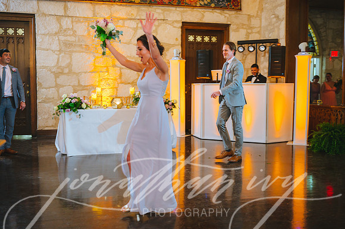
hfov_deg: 48.5
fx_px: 383
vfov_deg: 33.4
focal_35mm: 40
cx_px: 172
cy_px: 114
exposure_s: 1/80
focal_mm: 40
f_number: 2.8
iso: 1600
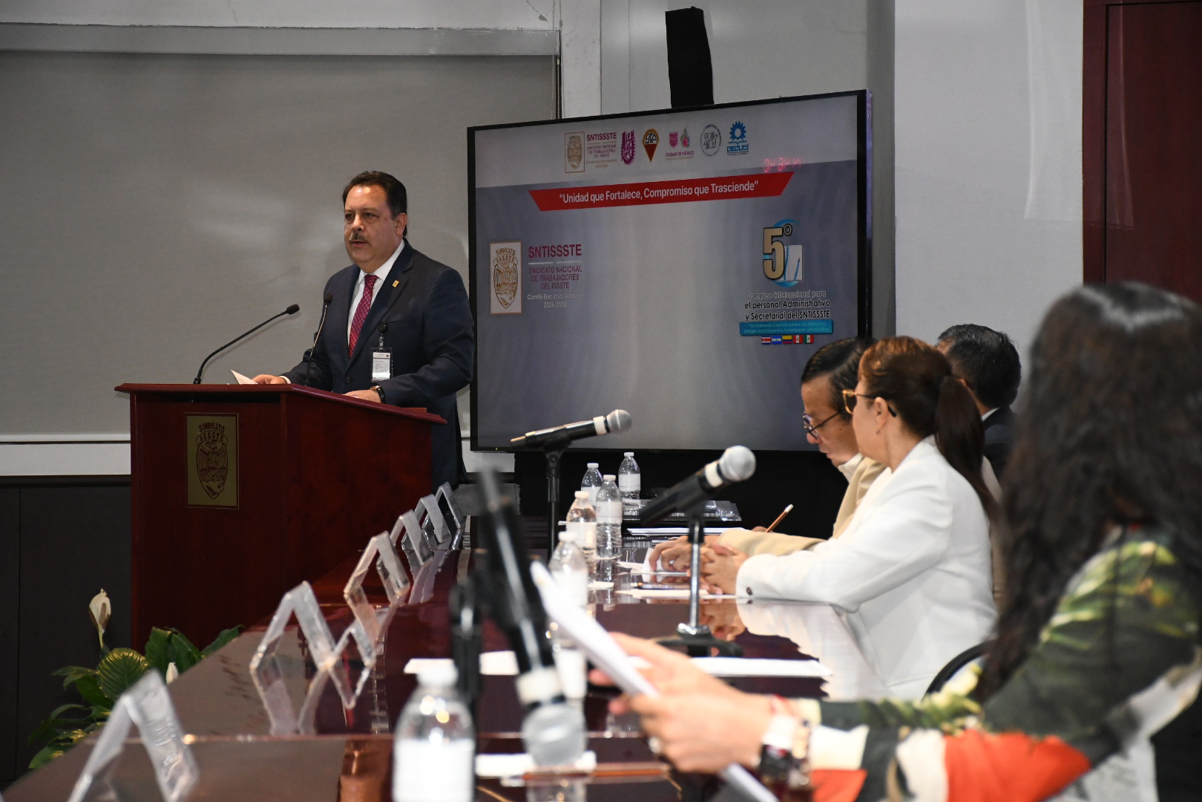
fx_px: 3739
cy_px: 401
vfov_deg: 12.2
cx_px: 601
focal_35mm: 112
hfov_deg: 18.3
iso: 3200
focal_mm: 75
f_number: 5.6
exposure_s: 1/125
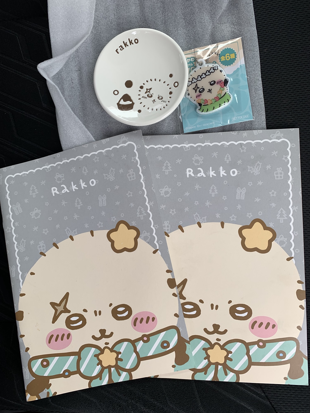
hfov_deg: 53.1
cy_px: 206
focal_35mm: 26
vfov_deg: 67.3
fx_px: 310
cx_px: 155
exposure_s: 1/169
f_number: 1.8
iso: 25
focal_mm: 4.25
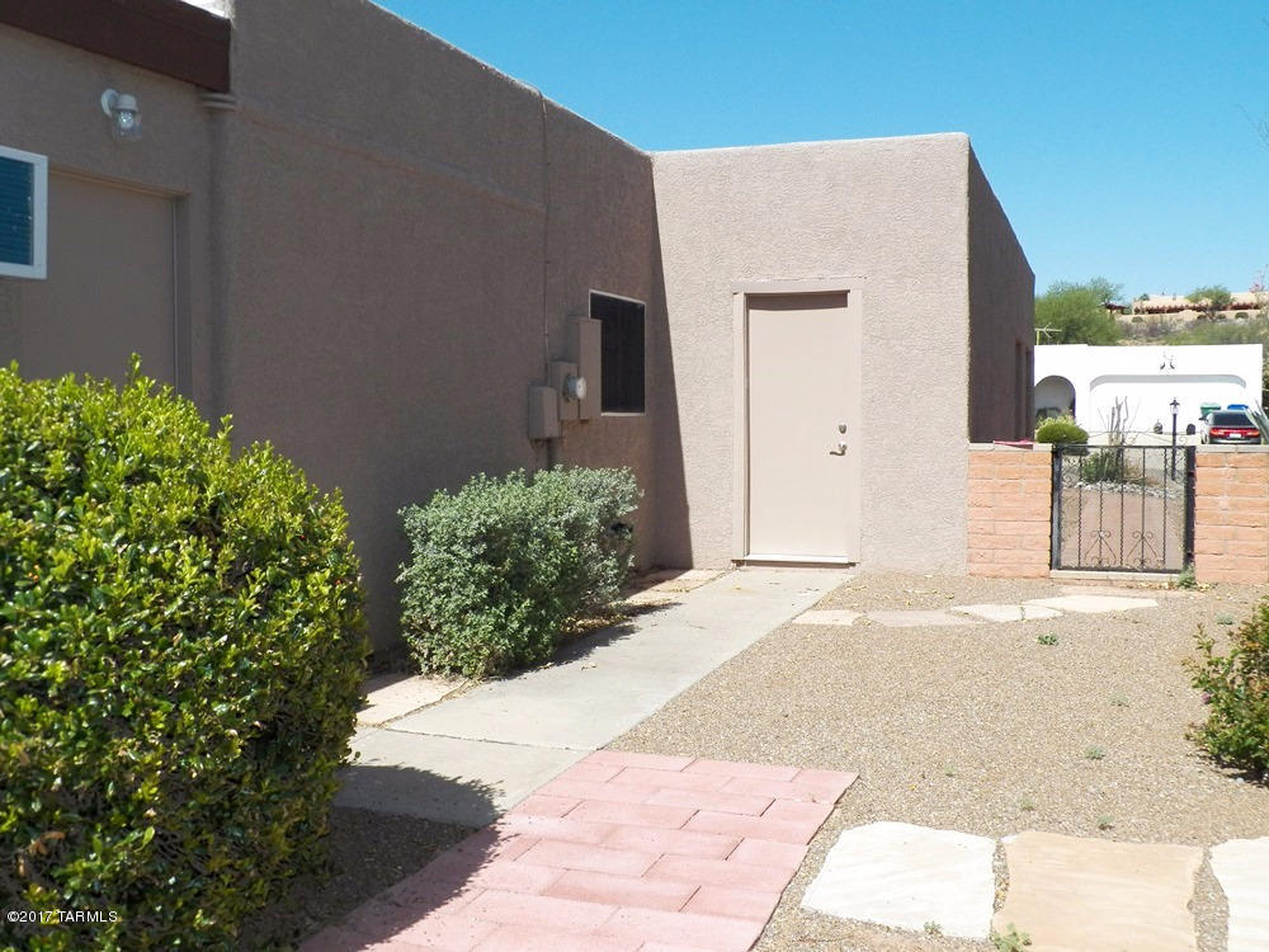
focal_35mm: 35
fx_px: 1283
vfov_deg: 40.7
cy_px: 476
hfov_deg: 52.6
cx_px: 634
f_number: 4
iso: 125
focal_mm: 6.3
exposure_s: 1/1250
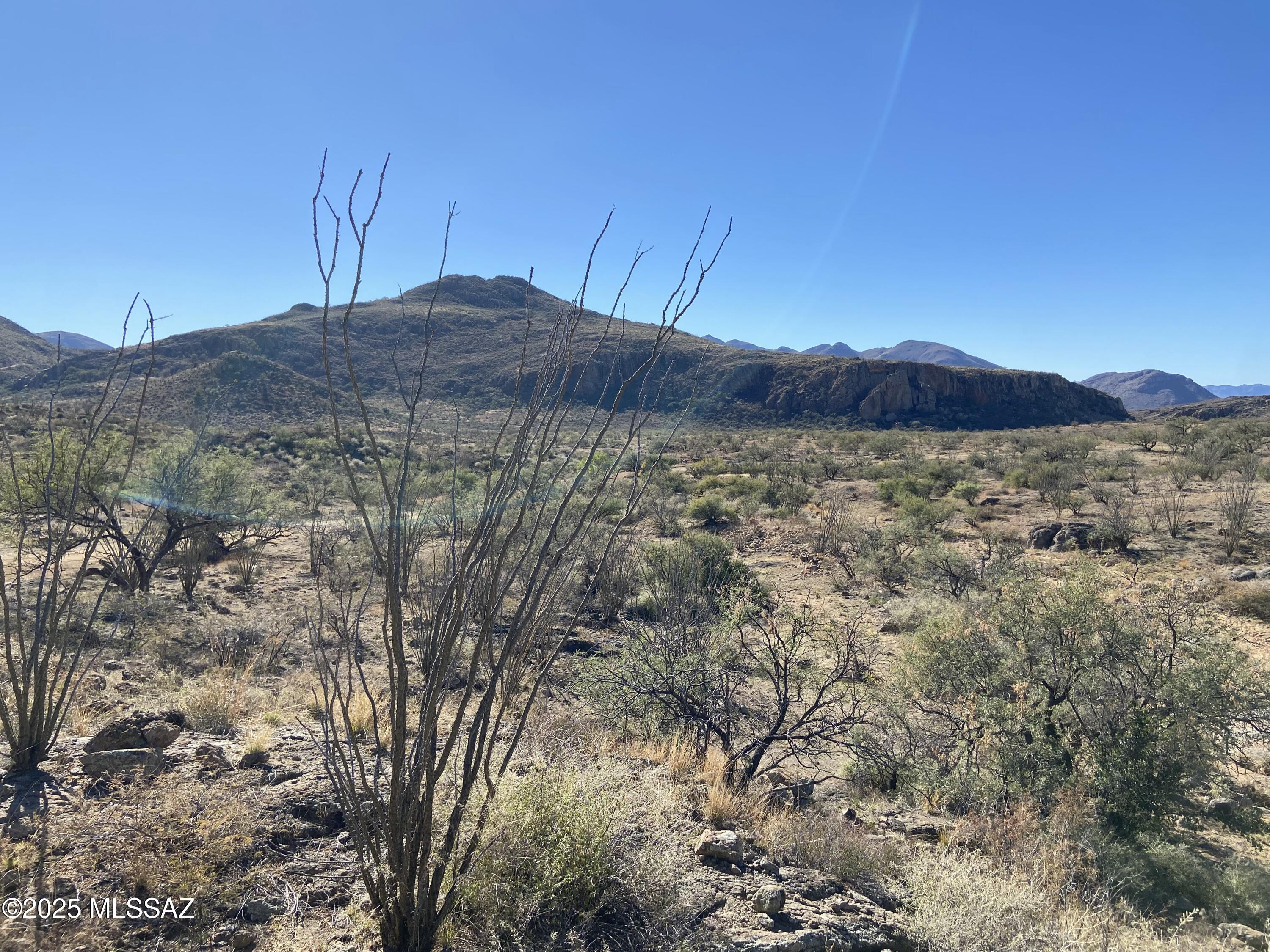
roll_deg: -0.2
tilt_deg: -5.1
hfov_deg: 67.3
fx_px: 954
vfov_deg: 53.1
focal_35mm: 26
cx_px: 635
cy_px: 476
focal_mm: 4.25
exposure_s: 1/3040
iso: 32
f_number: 1.8
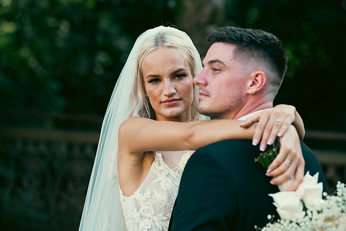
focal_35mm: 125
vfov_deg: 11.0
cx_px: 173
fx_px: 1202
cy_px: 116
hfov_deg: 16.4
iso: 200
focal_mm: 125
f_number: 3.5
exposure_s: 1/200
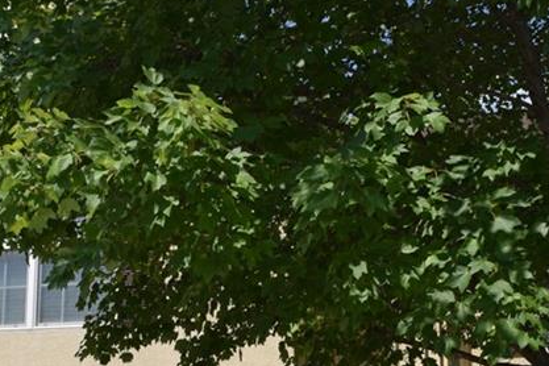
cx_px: 244
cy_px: 355
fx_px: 1235
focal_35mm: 81
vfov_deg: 16.5
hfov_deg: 25.0
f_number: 10
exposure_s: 1/200
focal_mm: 22
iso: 100
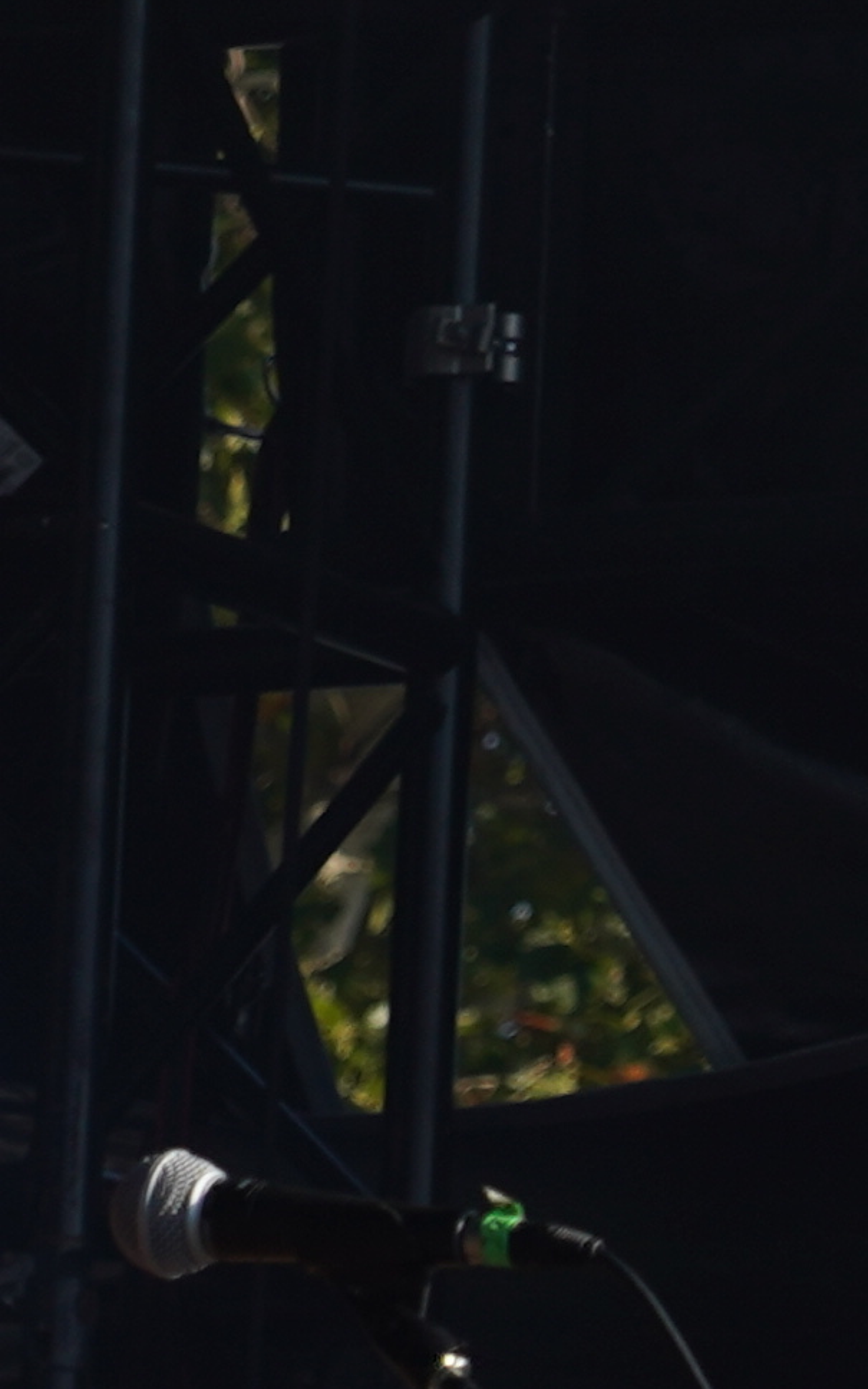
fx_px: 25094
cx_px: -1067
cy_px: 1352
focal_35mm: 663
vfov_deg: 3.2
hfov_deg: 2.0
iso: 100
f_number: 7.1
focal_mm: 105
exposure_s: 1/400
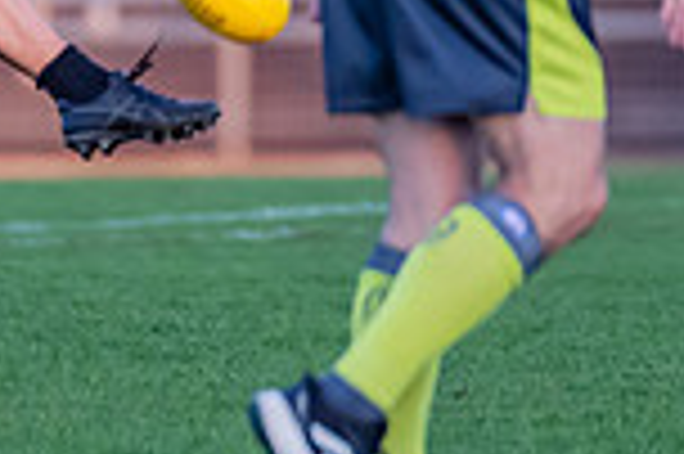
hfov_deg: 1.2
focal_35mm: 1779
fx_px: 33764
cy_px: -287
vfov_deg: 0.8
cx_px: -95
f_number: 2.8
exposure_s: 1/1600
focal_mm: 300
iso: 1250
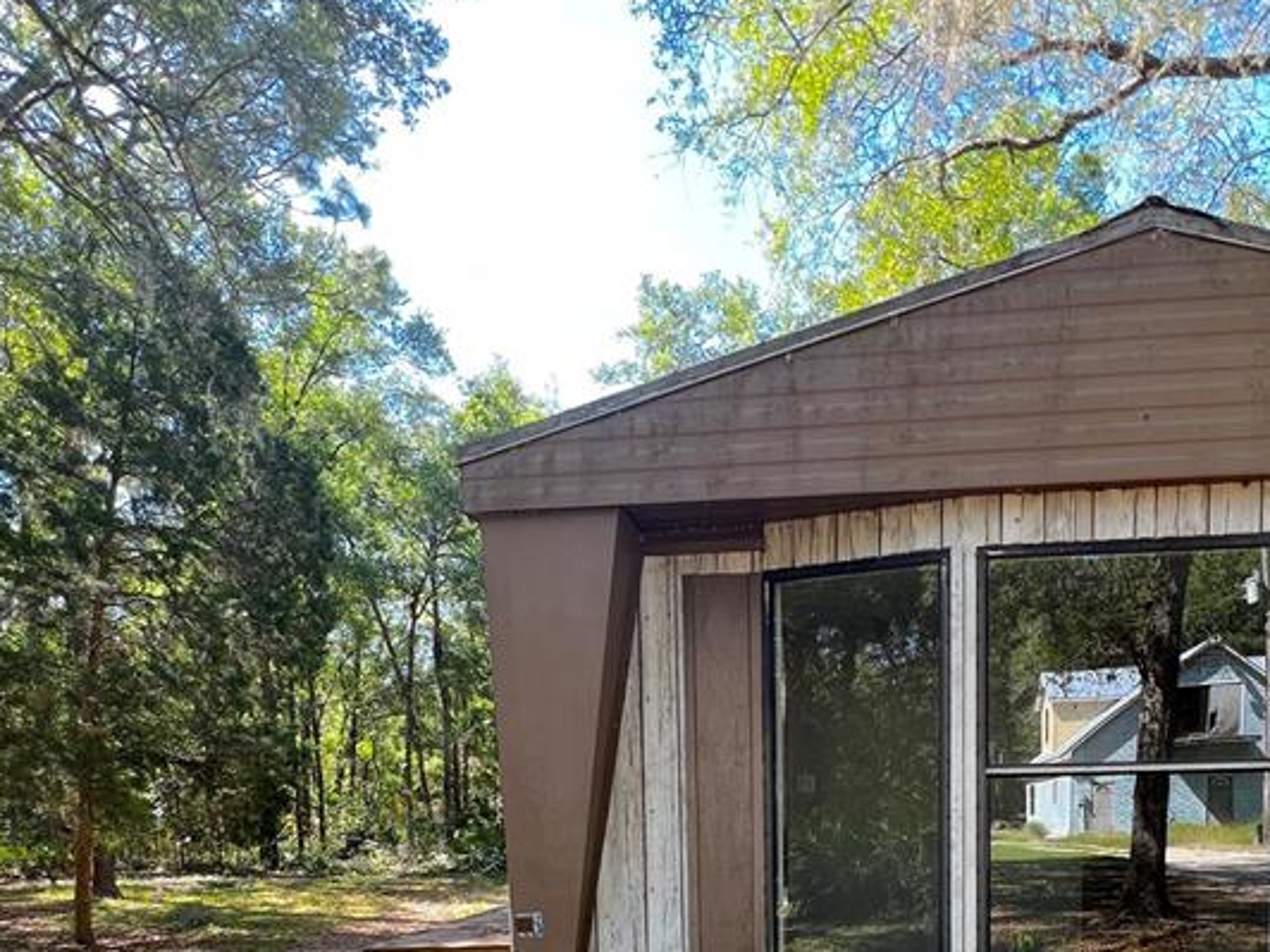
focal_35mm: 25
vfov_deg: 48.3
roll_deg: +1.6
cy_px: 880
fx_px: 917
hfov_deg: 68.8
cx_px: 754
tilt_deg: -3.2
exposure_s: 1/122
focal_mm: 1.57
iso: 40
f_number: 1.8
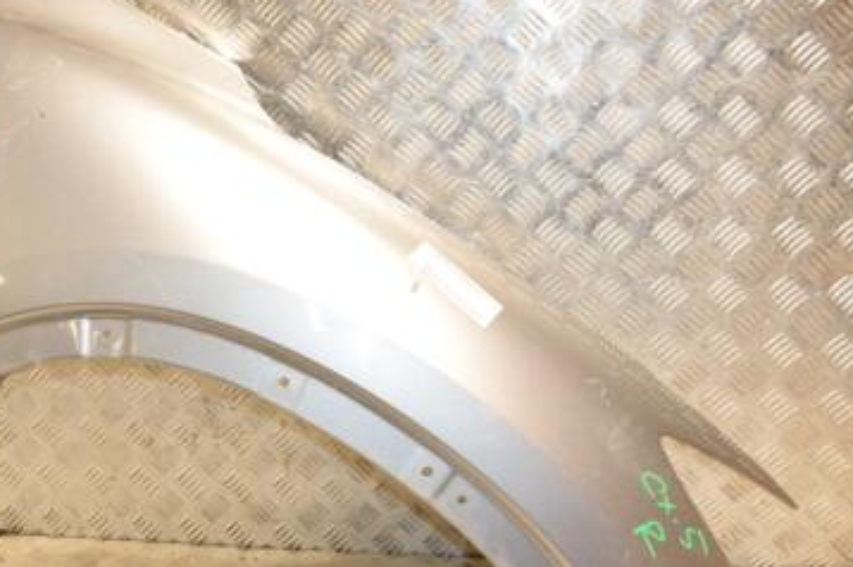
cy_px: 331
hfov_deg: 36.6
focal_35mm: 53
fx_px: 1251
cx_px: 191
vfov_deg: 25.5
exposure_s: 1/200
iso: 800
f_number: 5.6
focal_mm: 21
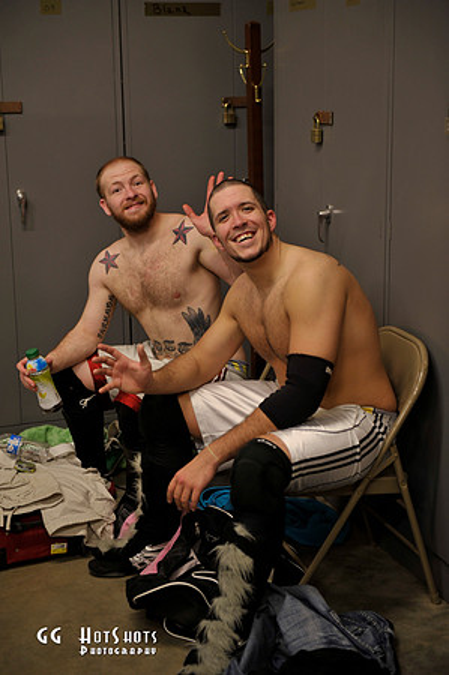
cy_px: 338
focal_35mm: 62
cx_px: 224
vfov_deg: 32.4
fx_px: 1163
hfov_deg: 21.9
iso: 400
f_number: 2.8
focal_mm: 62
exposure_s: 1/40
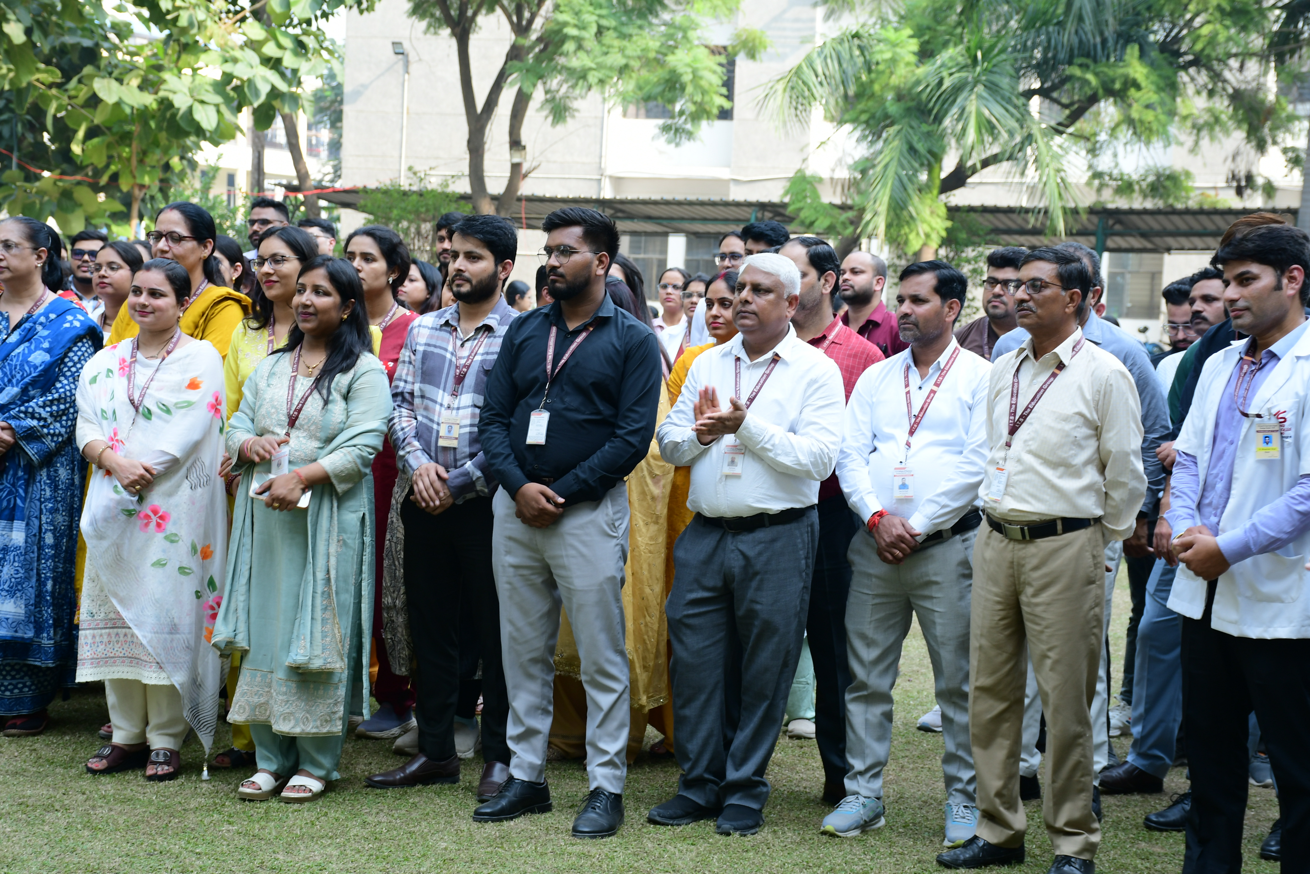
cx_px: 655
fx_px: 2620
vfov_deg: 18.9
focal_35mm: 72
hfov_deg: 28.1
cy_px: 437
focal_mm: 48
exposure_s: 1/125
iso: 250
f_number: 5.6
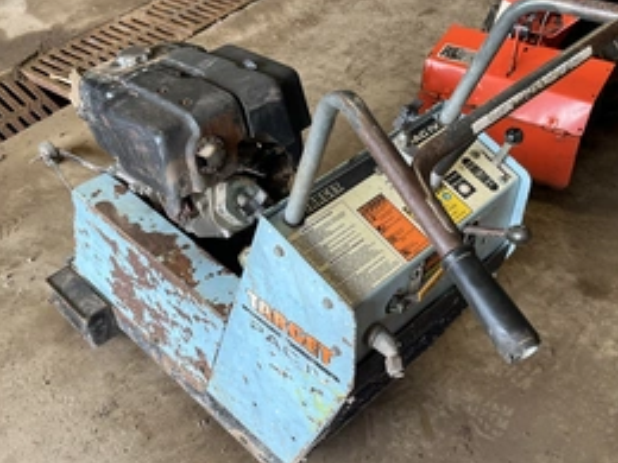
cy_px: 252
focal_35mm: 40
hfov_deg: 46.8
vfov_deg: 35.9
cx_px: 328
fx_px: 714
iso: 80
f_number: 1.6
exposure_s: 1/120
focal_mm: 5.1
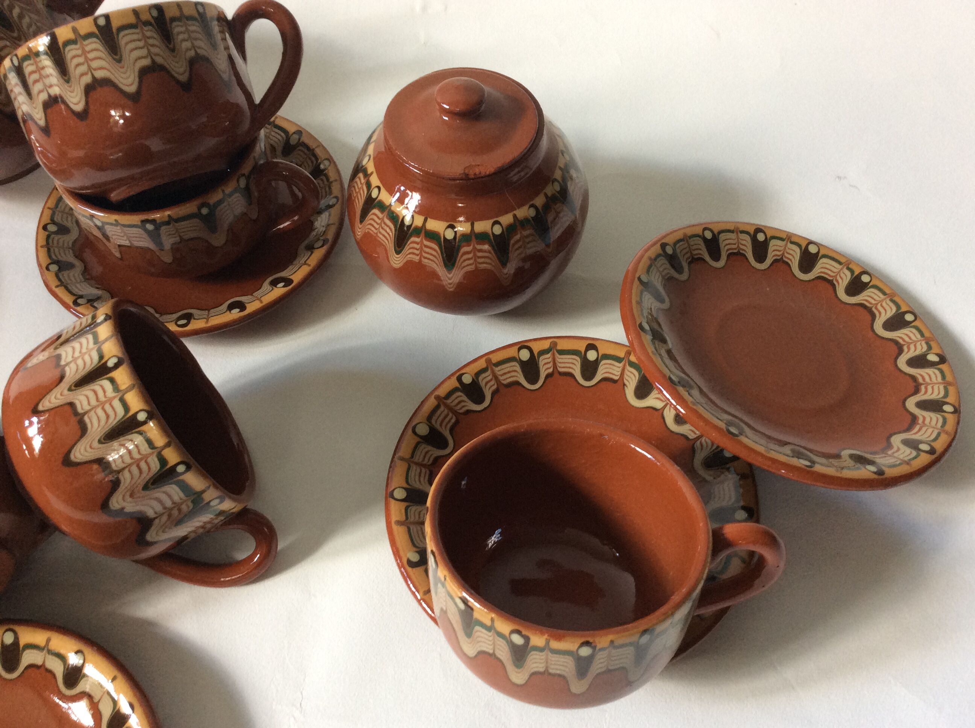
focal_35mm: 32
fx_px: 900
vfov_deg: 44.1
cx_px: 488
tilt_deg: -58.4
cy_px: 364
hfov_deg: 56.9
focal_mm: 3.3
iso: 64
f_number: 2.4
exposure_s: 1/25
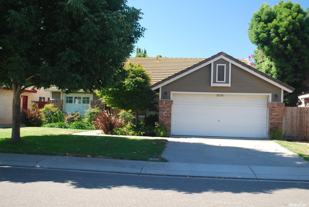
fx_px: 335
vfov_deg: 34.3
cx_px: 154
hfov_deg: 49.5
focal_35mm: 39
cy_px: 104
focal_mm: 26
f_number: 5
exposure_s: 1/100
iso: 200
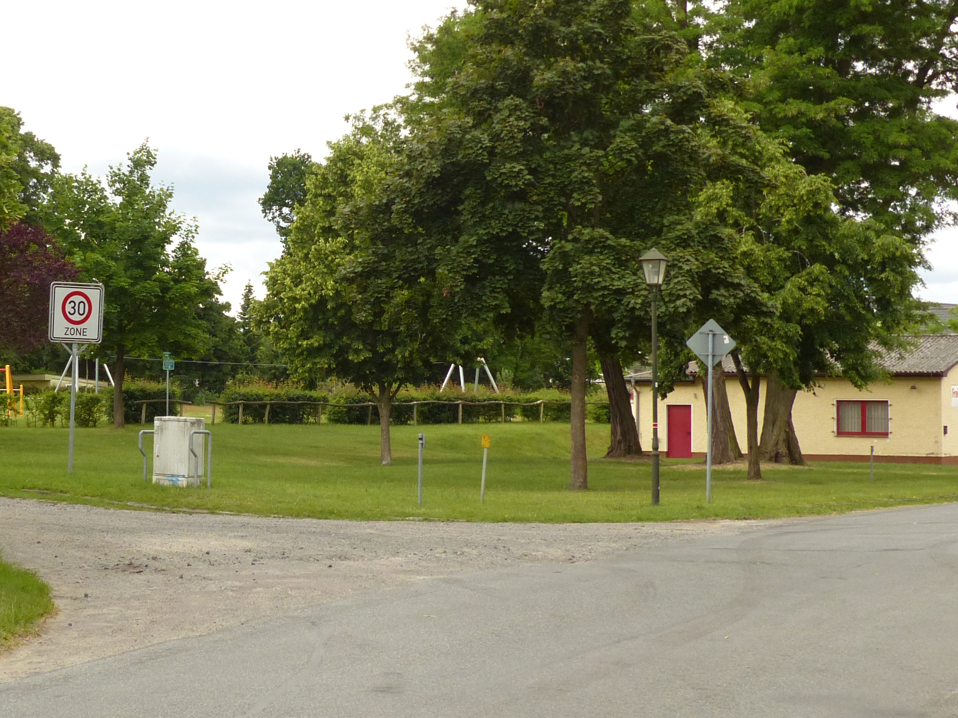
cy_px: 281
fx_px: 2297
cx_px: 249
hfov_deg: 23.3
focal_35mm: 83
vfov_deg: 17.8
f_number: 3.5
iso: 200
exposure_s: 1/640
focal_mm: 8.4
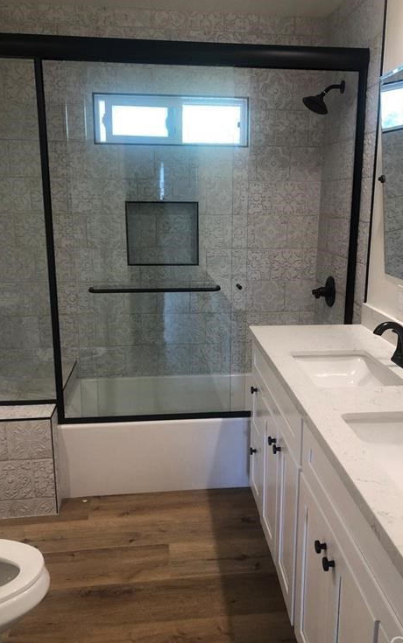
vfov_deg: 61.2
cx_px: 220
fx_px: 544
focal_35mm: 31
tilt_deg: -14.1
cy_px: 321
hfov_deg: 40.6
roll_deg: +0.4
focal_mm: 3.99
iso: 32
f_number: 1.8
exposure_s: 1/30
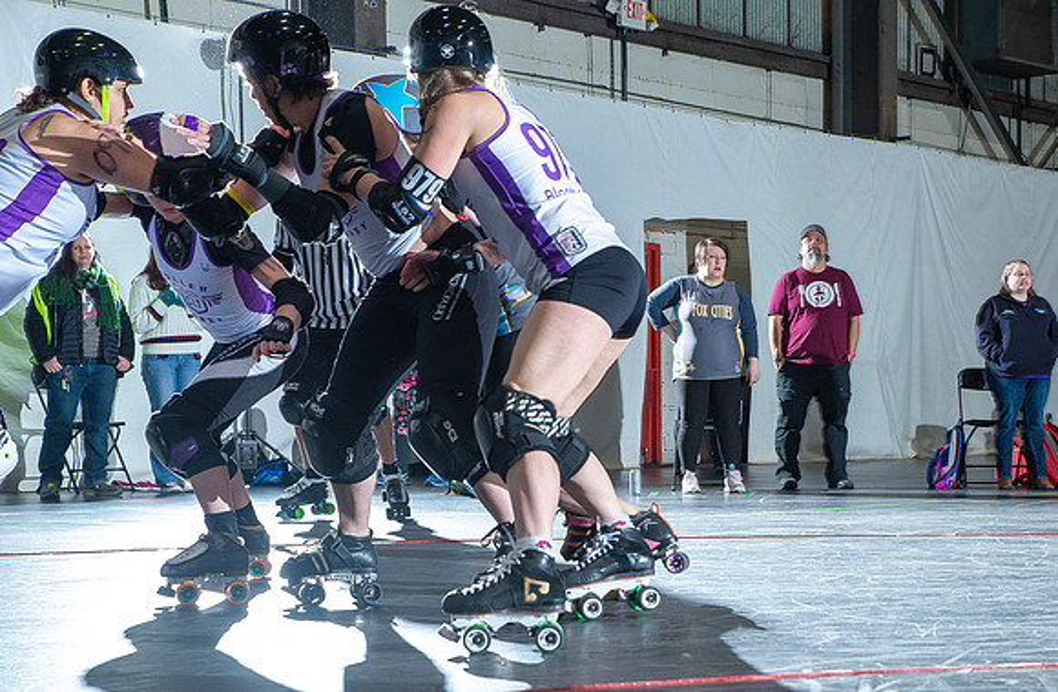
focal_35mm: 71
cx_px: 745
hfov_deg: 28.4
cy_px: 497
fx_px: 2068
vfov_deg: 18.9
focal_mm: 50
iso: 800
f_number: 7.1
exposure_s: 1/160
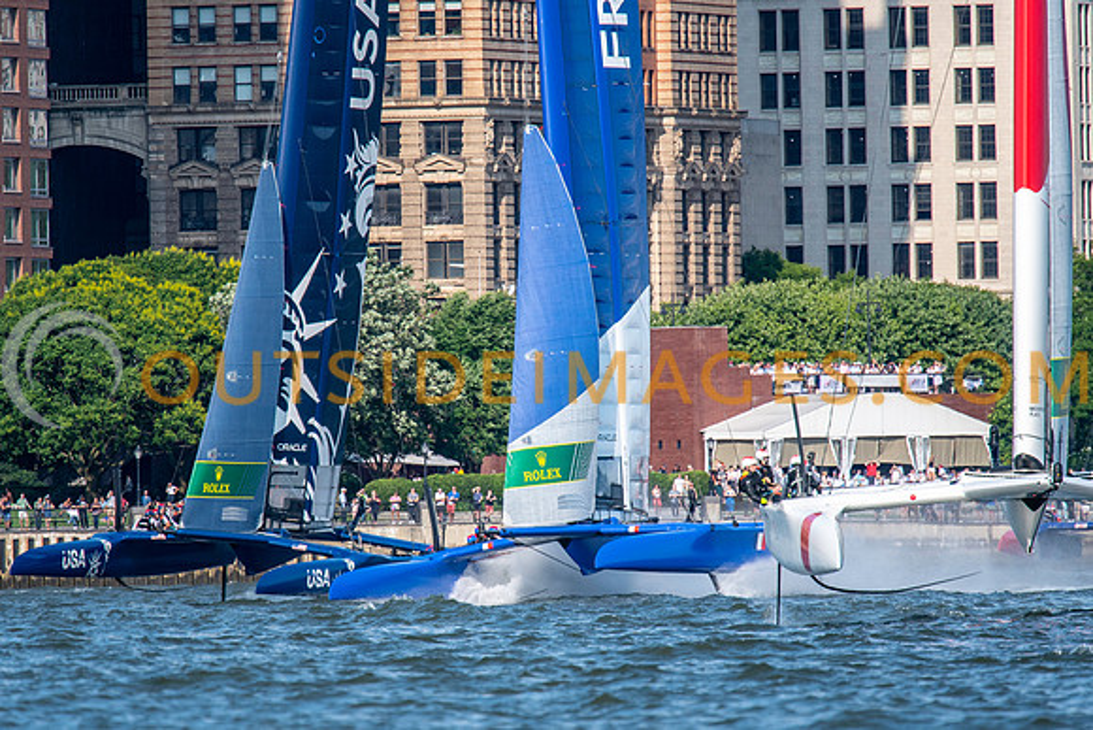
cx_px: 488
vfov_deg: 2.0
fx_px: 21173
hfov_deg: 3.0
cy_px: 404
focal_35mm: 697
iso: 500
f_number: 5.6
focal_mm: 420
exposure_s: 1/1600
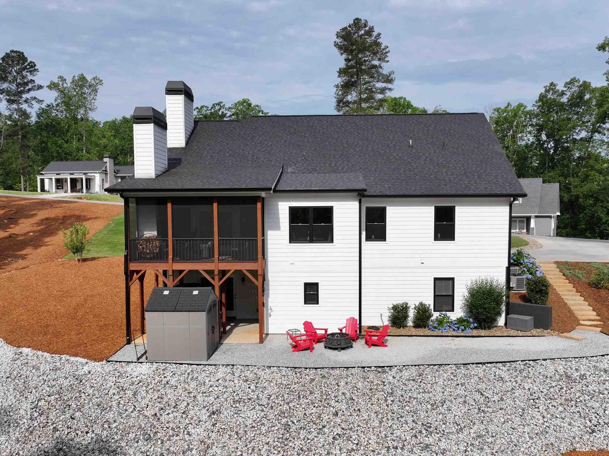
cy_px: 256
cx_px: 312
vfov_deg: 44.0
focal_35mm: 32
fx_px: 563
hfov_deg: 56.8
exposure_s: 1/80
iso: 110
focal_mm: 12.29
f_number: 2.8
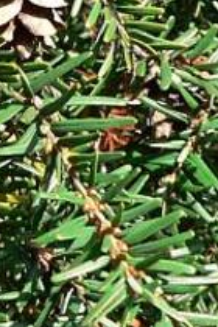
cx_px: -246
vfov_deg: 19.6
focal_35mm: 104
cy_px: 150
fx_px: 945
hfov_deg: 11.6
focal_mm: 6
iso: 64
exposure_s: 1/200
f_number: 4
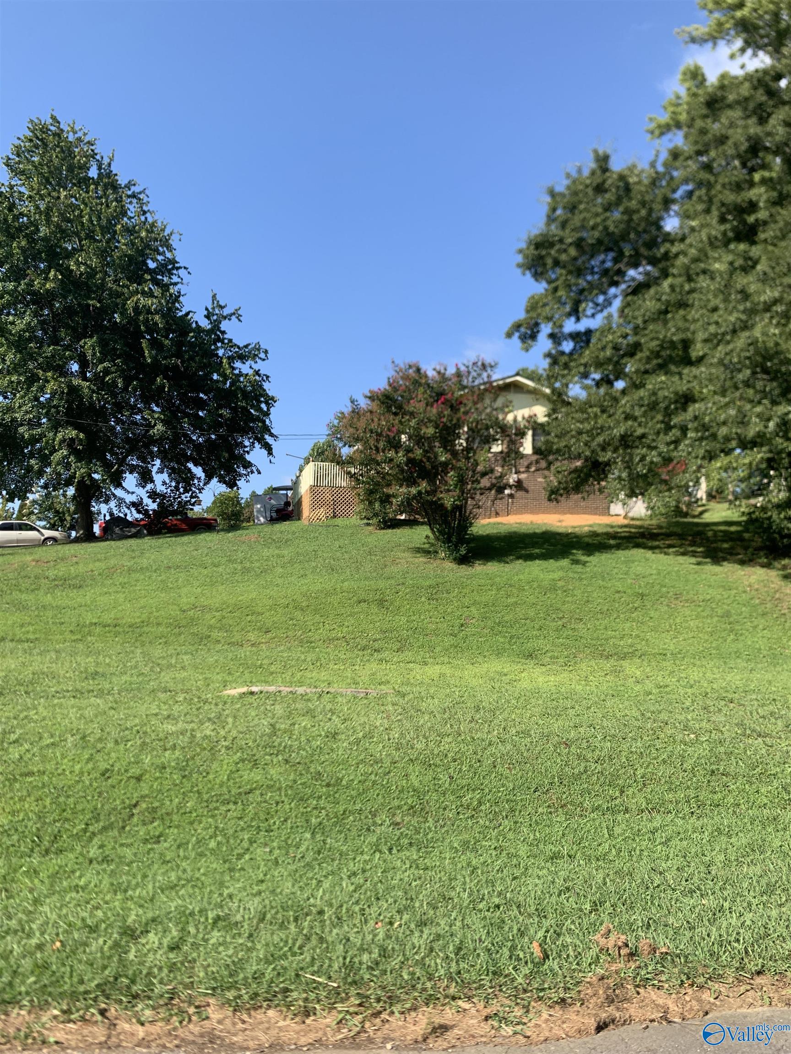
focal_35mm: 26
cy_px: 527
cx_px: 396
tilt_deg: +5.3
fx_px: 792
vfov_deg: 67.3
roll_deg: -0.8
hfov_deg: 53.1
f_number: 1.8
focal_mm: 4.25
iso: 25
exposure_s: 1/1220
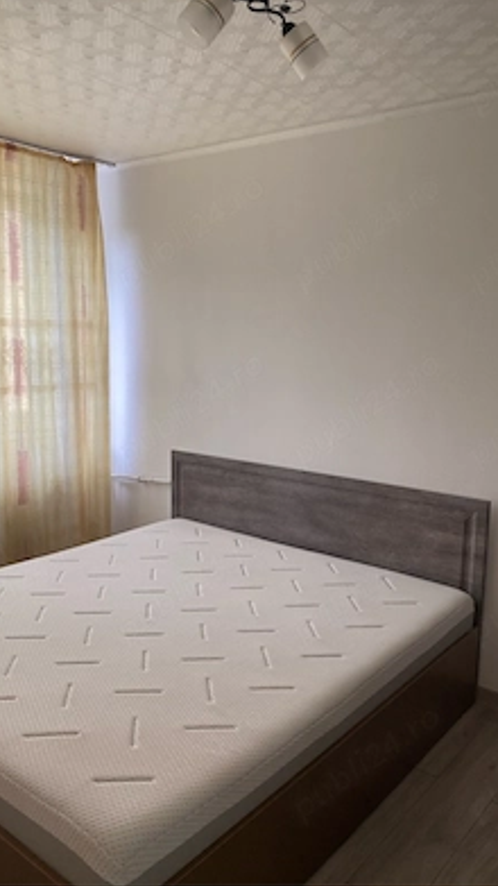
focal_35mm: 29
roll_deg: -2.0
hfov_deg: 40.2
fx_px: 681
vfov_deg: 66.1
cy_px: 437
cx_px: 235
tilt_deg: -7.6
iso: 80
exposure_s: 1/121
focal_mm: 4.25
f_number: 1.8
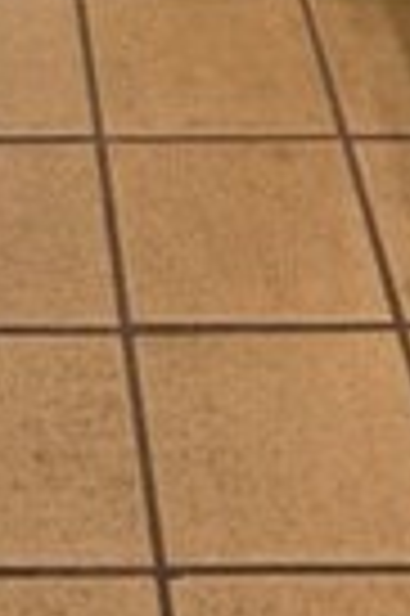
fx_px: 2175
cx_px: -158
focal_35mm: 127
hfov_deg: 10.5
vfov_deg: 10.6
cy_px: -1286
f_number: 4
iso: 1600
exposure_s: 1/60
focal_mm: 16
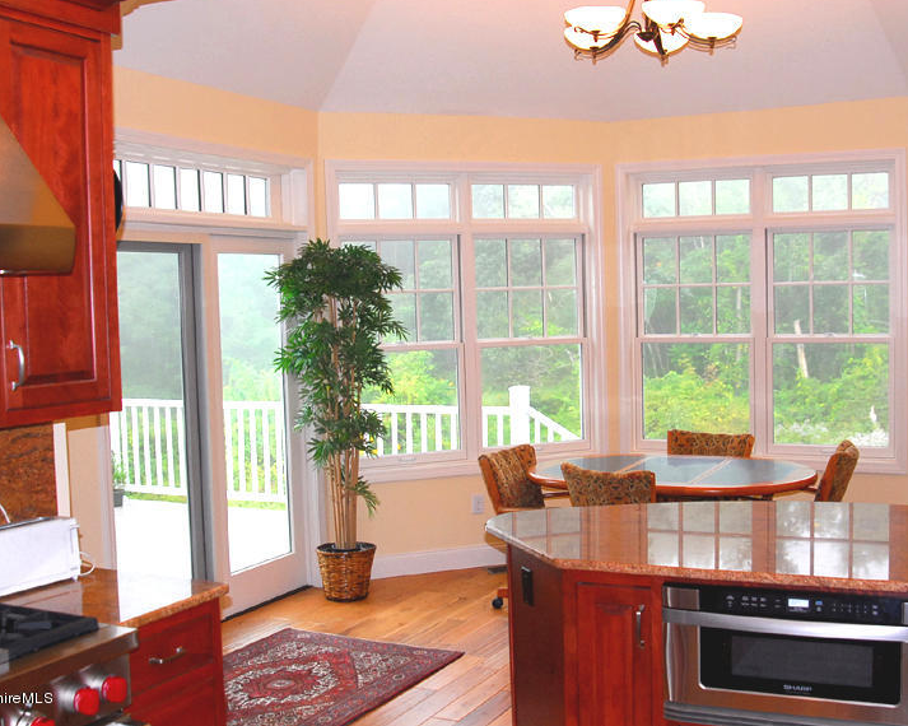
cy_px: 359
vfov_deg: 36.5
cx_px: 498
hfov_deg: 44.7
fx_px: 1102
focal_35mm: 41
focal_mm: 24
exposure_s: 1/200
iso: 400
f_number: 4
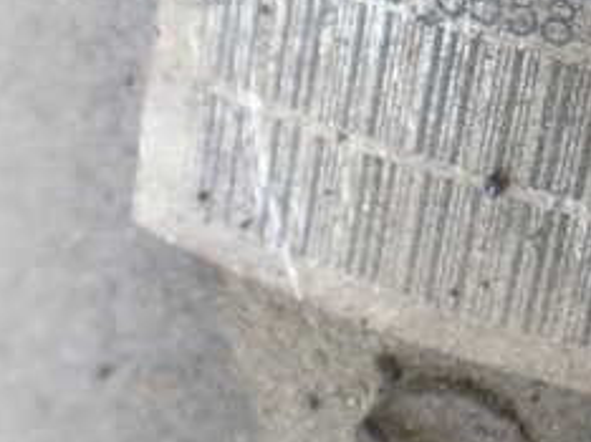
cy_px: -93
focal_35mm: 77
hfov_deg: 23.0
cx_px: 732
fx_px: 1313
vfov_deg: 18.1
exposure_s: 1/125
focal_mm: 5.4
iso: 250
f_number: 2.3
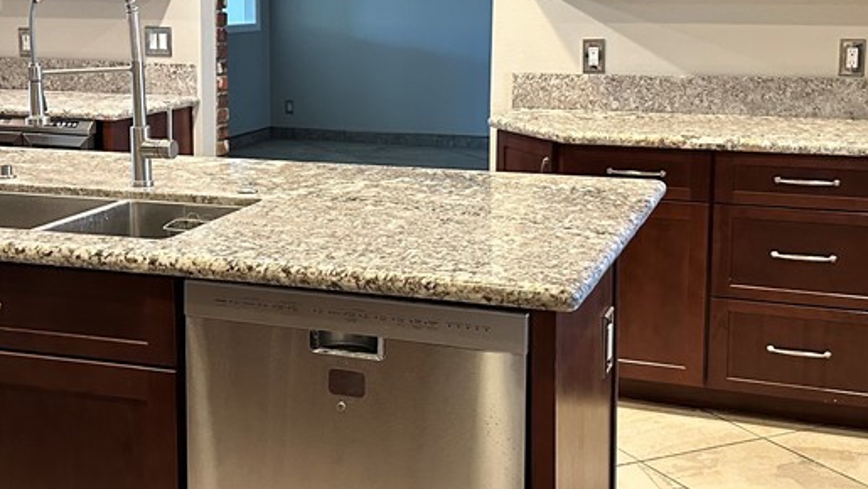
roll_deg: +0.2
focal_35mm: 52
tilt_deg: -7.9
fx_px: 1197
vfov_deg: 22.9
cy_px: 138
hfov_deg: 39.7
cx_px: 362
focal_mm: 6.86
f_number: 1.78
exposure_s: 1/60
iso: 500
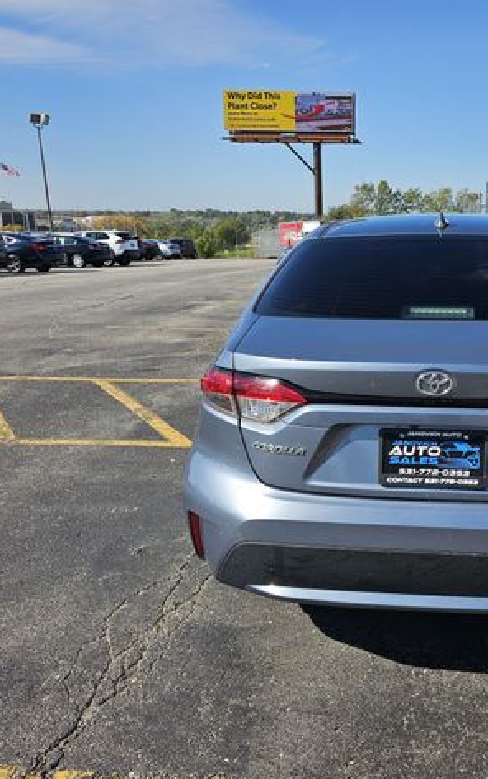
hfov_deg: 36.7
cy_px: 389
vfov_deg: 58.1
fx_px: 702
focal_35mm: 33
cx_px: 407
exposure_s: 1/929
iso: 12
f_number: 1.7
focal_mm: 6.3
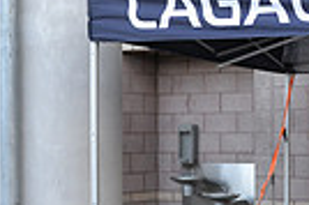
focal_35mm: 104
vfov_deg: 13.1
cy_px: 146
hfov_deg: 18.7
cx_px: 367
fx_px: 892
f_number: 2.8
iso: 640
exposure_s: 1/640
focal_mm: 24
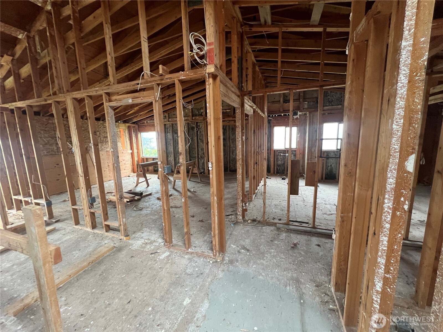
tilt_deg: -7.9
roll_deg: +1.2
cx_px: 222
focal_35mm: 13
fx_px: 166
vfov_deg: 89.9
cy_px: 166
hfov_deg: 106.2
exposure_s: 1/60
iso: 320
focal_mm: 1.57
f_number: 1.8
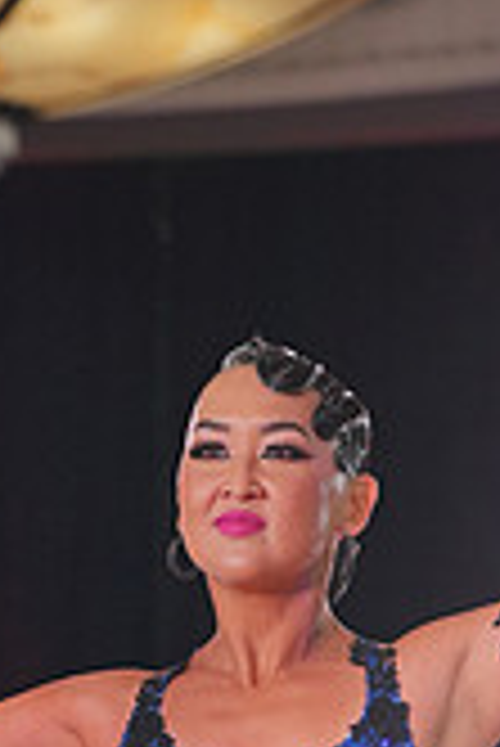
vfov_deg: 6.8
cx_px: 191
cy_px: 1174
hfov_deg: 4.6
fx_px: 6237
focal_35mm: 300
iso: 1000
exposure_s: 1/400
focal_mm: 86
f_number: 4
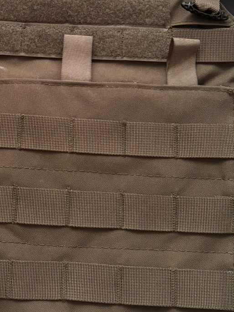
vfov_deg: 24.2
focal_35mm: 78
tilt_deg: -80.6
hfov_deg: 18.7
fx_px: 703
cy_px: 20
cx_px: 51
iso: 400
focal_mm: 5.96
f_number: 1.6
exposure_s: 1/60
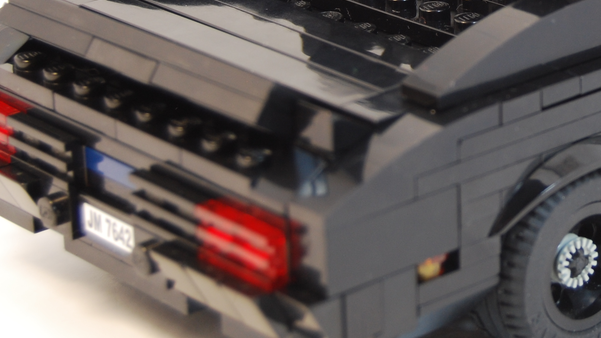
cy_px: 22
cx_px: 524
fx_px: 2295
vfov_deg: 8.4
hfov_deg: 14.8
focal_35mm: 144
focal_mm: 40
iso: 200
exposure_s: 1/40
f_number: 5
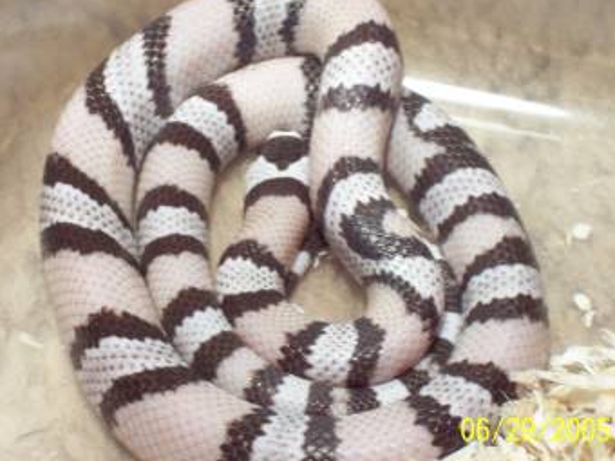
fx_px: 2132
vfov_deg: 12.3
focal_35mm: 120
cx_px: 289
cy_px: 226
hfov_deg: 16.4
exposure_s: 1/10
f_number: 4.6
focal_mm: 16.8
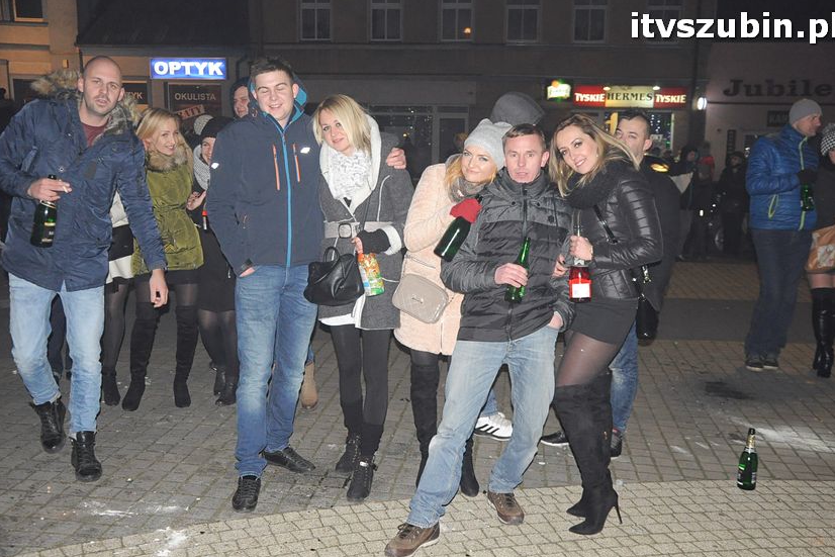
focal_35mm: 37
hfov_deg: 51.9
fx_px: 858
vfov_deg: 36.0
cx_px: 429
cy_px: 281
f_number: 5
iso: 1600
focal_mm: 24
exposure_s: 1/60
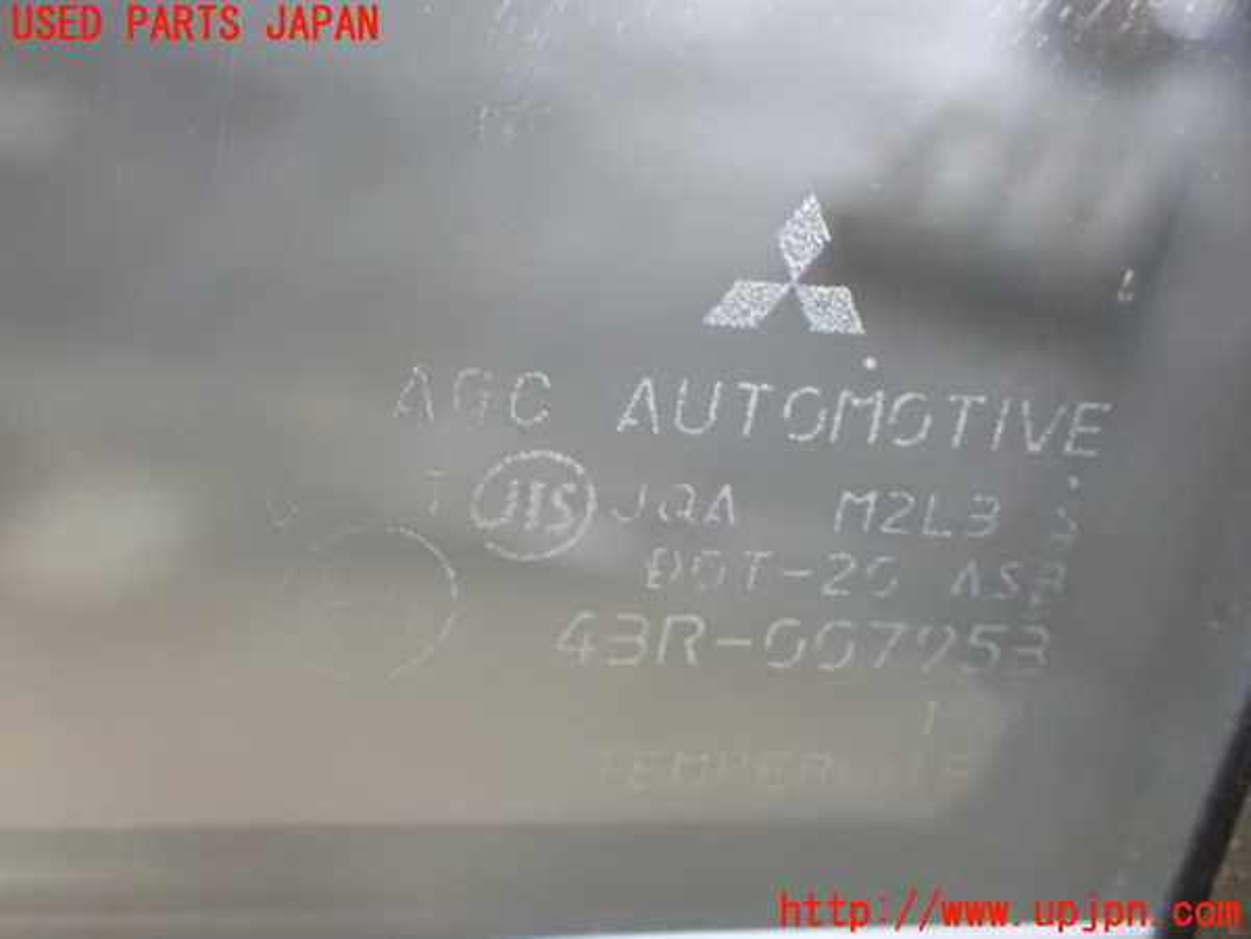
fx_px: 2241
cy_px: 470
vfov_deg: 23.7
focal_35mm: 62
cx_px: 626
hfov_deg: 31.2
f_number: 3.6
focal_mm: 11.09
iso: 1600
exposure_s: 1/25
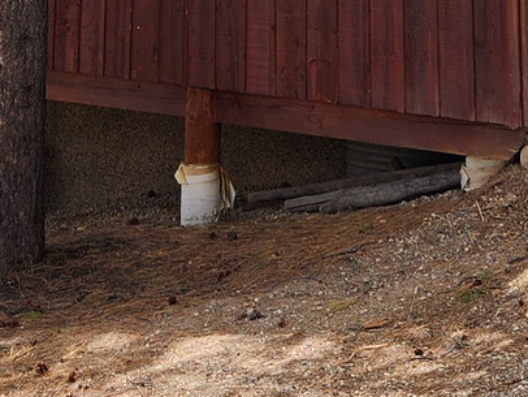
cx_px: 186
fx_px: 1770
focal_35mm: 116
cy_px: -512
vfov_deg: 11.0
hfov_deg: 16.9
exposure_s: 1/883
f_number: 1.8
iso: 20
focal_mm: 5.4
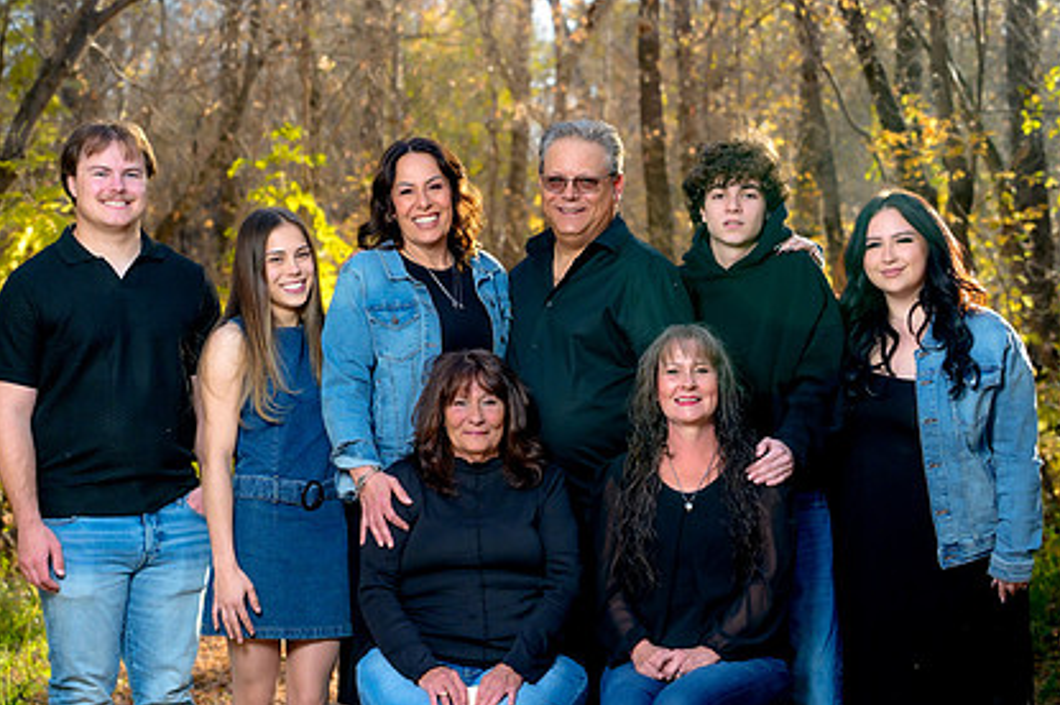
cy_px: 460
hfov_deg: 22.6
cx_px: 462
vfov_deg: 15.1
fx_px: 2648
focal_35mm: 90
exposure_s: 1/160
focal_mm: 59
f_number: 4
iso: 640
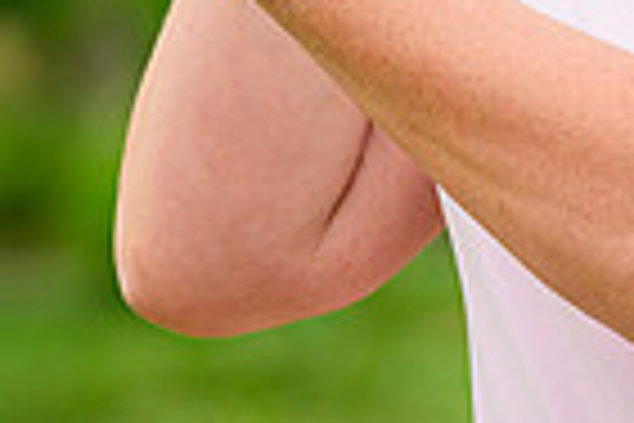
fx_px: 9421
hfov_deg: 3.9
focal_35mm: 535
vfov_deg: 2.6
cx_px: 495
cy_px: -421
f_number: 4
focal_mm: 130
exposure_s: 1/500
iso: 200
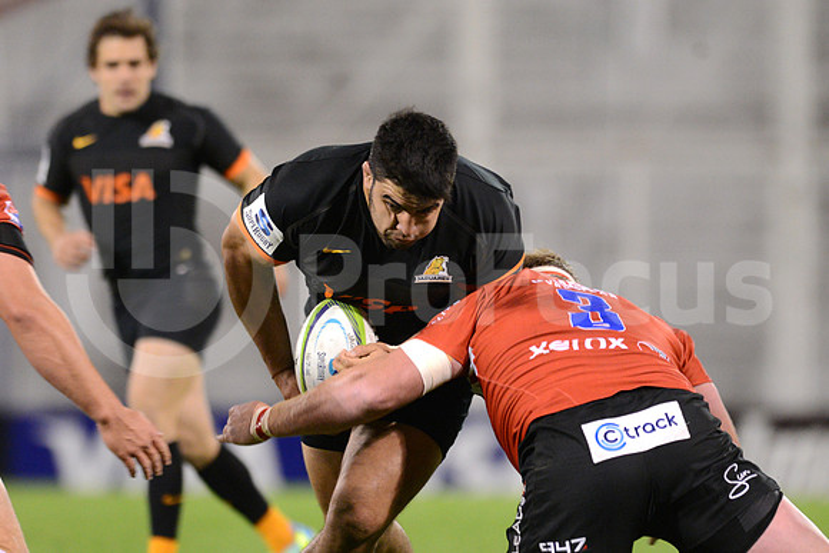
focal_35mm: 420
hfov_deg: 4.9
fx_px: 9673
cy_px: 276
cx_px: 414
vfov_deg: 3.3
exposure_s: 1/500
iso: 4500
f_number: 4
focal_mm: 420
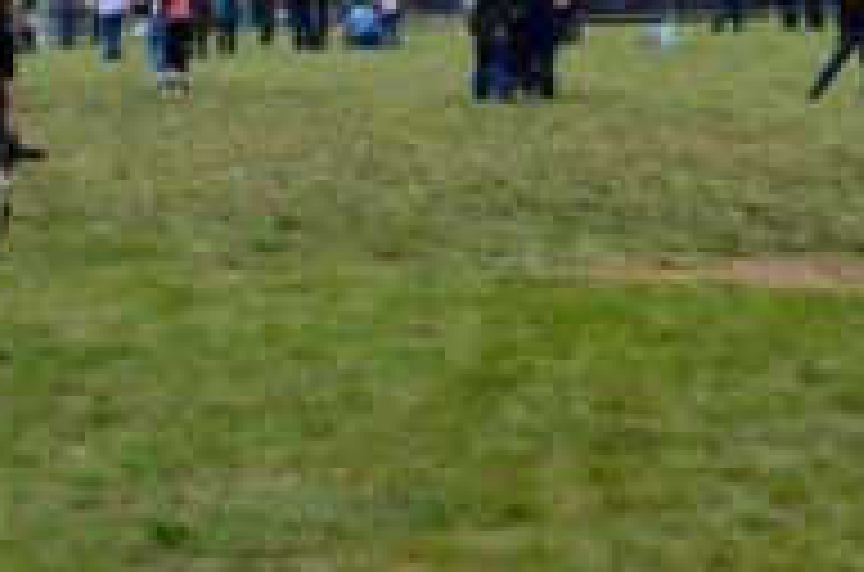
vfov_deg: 8.7
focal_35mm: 155
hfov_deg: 13.2
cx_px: 158
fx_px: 3703
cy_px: -236
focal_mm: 31
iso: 200
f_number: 10
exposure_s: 1/400
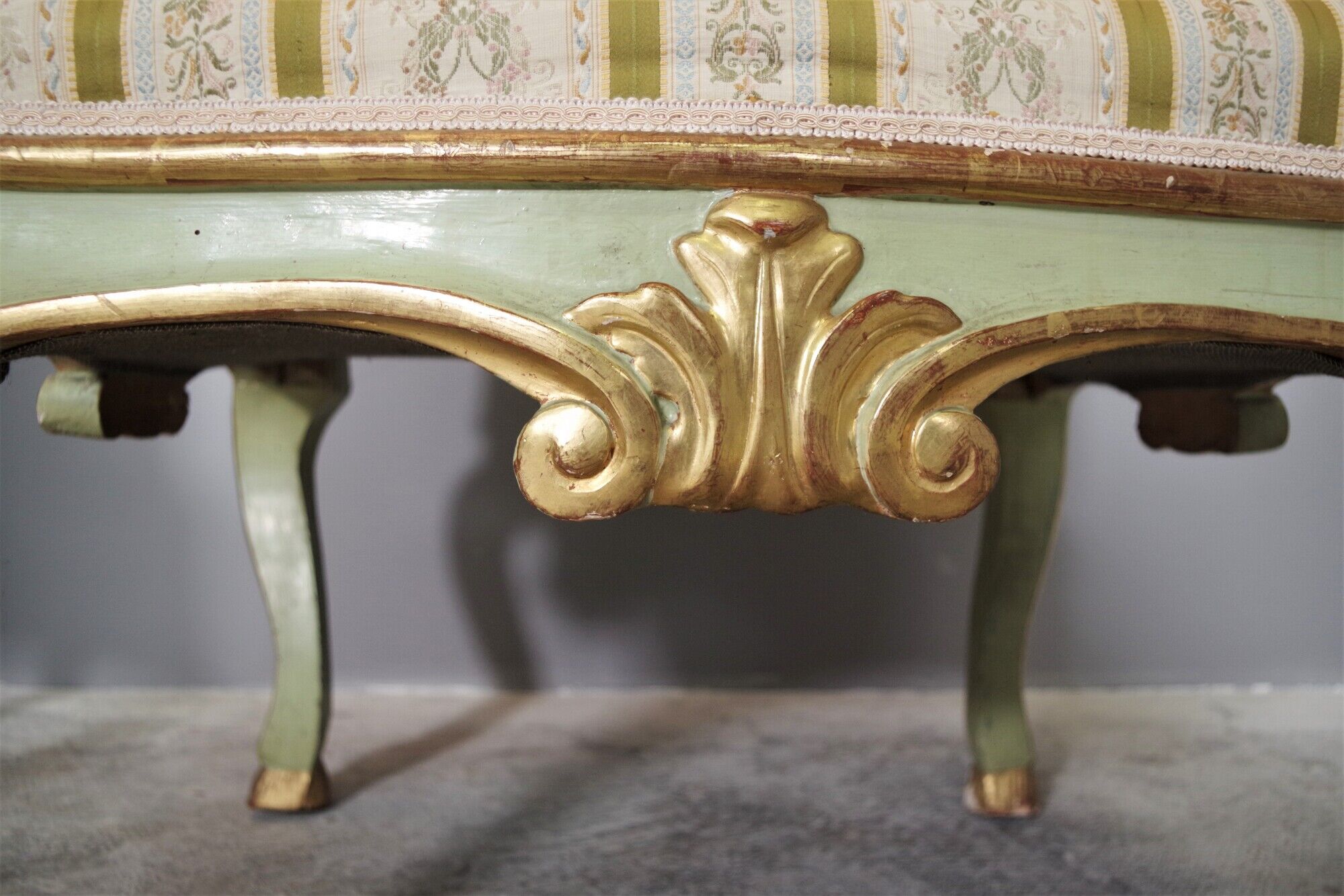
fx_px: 1008
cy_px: 448
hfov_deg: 67.4
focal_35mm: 27
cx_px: 672
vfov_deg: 47.9
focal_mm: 18
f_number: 3.5
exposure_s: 1/50
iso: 800
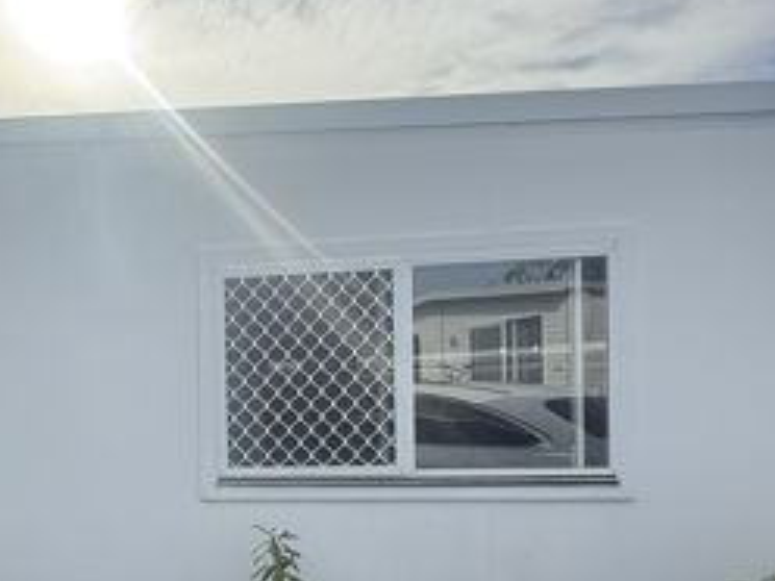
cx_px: 134
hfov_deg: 53.7
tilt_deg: -1.1
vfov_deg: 44.1
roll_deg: +1.7
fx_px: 694
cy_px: 428
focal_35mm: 31
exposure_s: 1/2165
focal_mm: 2.22
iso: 50
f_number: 2.2
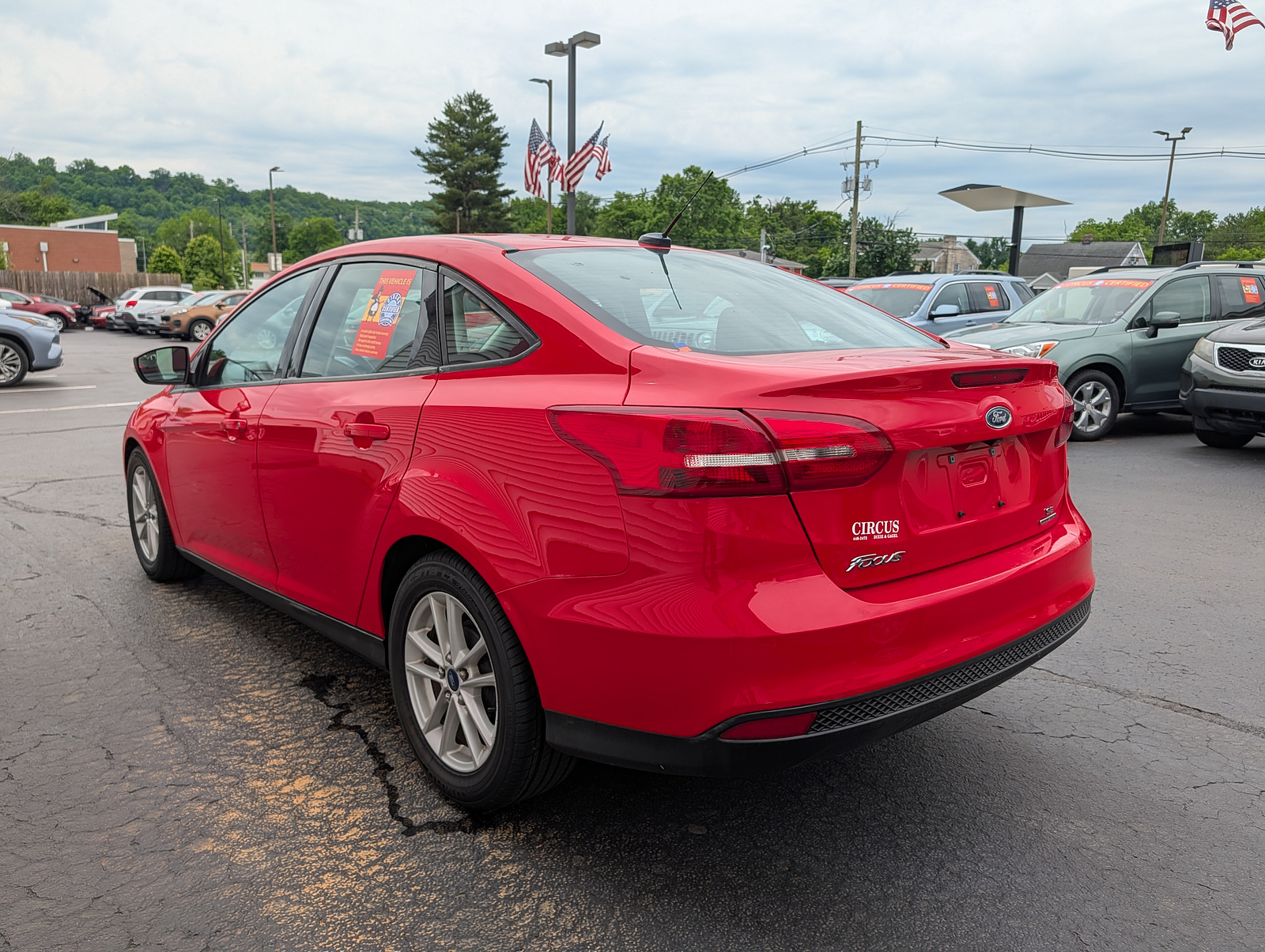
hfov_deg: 71.5
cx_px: 632
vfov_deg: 56.9
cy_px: 476
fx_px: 878
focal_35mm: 24
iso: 23
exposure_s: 1/663
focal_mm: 6.9
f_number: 1.68
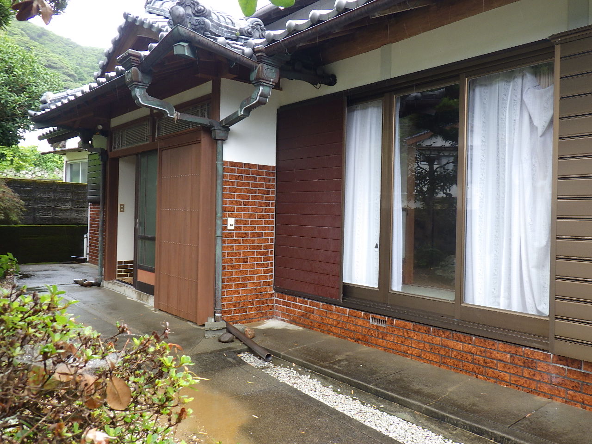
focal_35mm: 28
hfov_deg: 63.4
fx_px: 479
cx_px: 296
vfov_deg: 49.7
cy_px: 222
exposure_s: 1/80
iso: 125
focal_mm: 5
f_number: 3.5
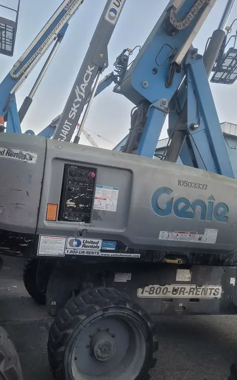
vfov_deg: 66.5
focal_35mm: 28
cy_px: 191
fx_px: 289
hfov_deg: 44.3
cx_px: 94
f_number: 1.8
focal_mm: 5.4
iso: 100
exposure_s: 1/120
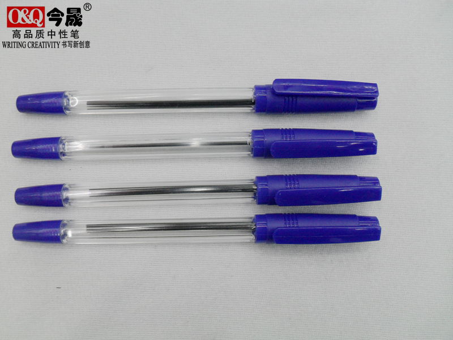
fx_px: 458
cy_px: 170
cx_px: 226
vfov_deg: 40.7
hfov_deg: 52.6
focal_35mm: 35
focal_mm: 6.2
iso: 100
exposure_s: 1/45
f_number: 2.8
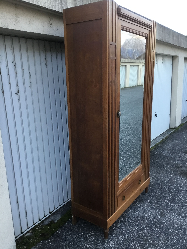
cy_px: 124
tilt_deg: -13.5
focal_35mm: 31
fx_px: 223
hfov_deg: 45.4
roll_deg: +2.4
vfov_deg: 58.4
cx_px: 94
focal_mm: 3.3
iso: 32
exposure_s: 1/33
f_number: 2.4
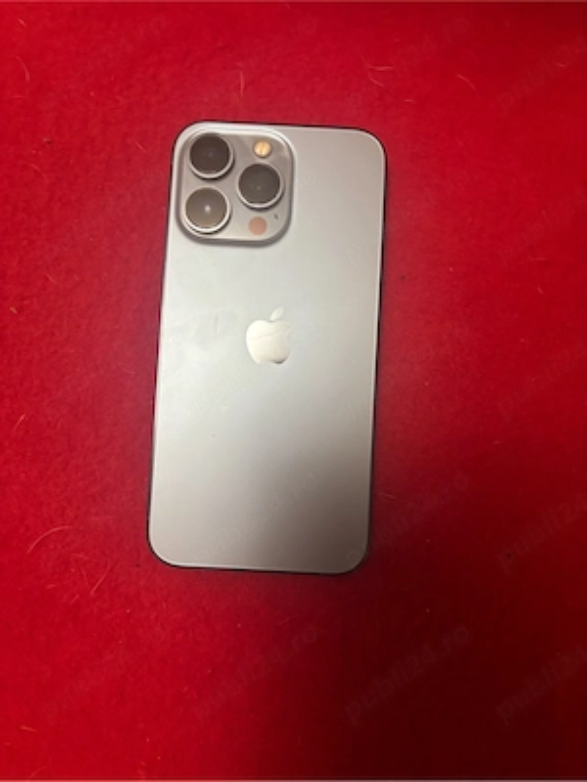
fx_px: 588
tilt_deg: -83.1
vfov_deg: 67.3
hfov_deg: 53.1
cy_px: 391
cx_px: 294
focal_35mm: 26
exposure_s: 1/50
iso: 320
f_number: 1.6
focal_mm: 5.96
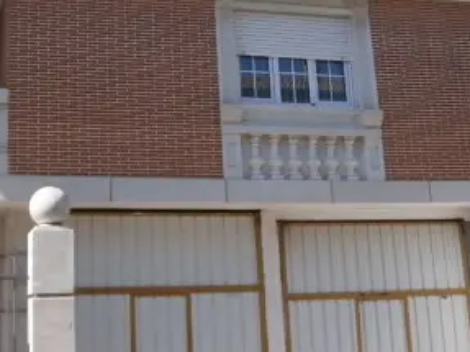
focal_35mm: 58
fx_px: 787
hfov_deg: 32.7
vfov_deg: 25.2
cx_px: 131
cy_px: 136
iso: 100
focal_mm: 4.7
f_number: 2.8
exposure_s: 1/1250
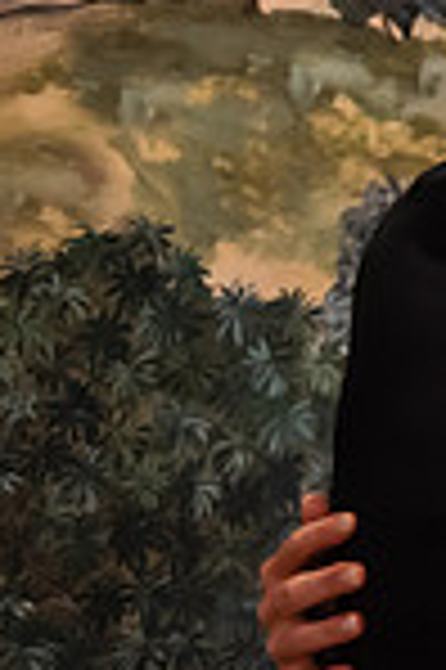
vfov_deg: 14.6
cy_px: 106
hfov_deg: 8.5
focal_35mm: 140
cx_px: 1230
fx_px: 2608
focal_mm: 36
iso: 2500
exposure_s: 1/125
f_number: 2.8
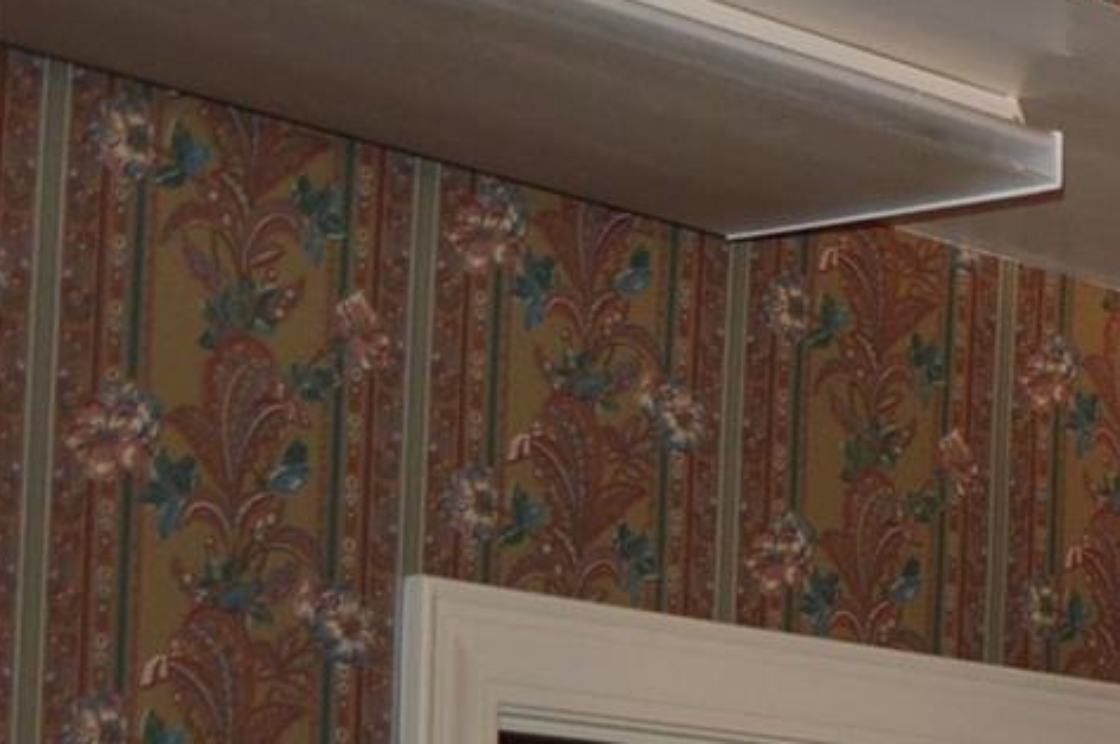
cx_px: 2410
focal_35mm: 117
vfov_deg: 11.5
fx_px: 3635
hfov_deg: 14.0
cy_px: 878
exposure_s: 1/125
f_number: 4
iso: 400
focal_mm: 18
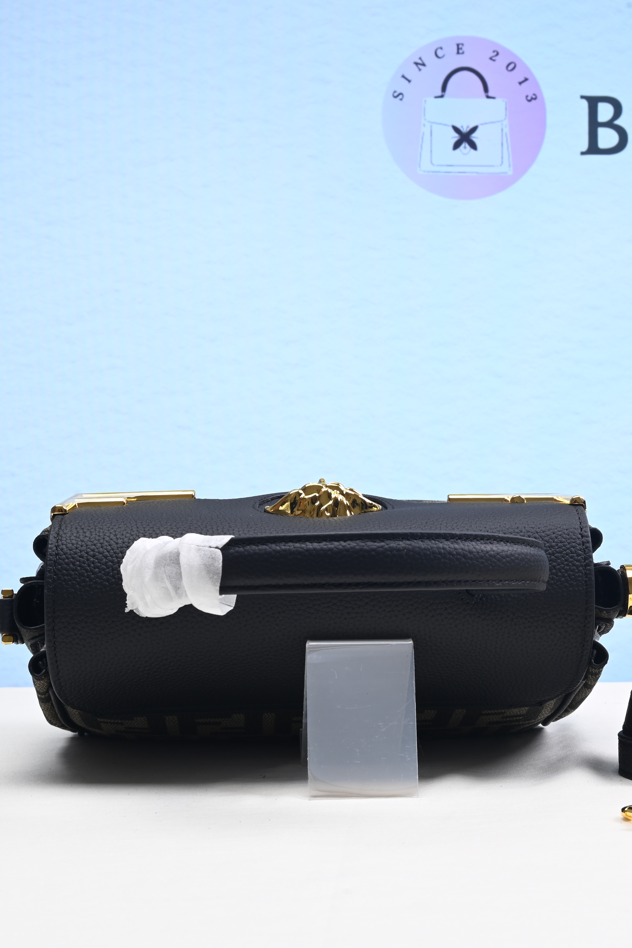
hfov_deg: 23.6
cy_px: 474
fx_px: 1501
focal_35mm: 57
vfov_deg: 35.1
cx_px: 438
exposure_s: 1/2
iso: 100
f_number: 16
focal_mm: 38
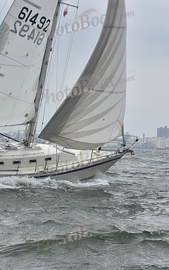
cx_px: -1
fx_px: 1113
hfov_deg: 8.6
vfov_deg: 13.9
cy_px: 135
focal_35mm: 151
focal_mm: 98
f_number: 10
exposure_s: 1/640
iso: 250
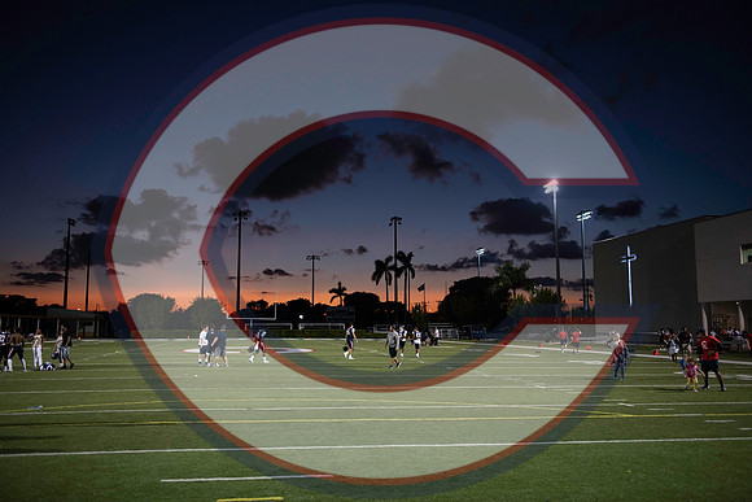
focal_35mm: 32
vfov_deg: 41.1
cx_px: 376
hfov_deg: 58.7
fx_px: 669
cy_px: 251
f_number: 2.8
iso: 400
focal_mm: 32
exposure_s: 1/50
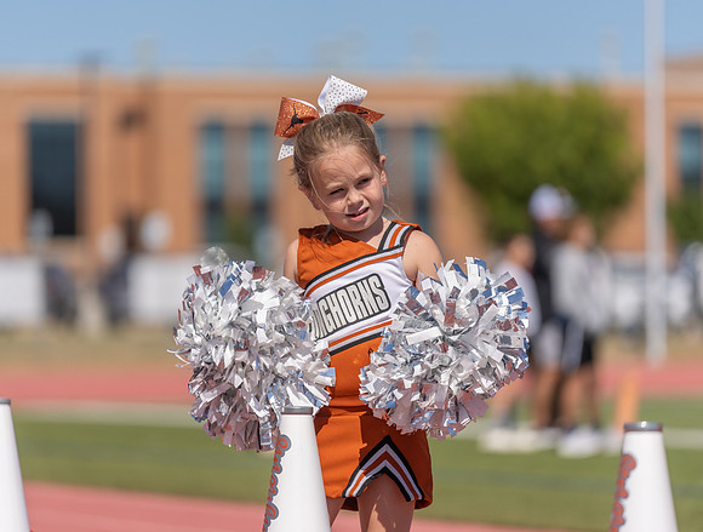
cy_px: 246
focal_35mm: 234
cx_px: 325
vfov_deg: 6.4
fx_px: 4774
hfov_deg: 8.4
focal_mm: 200
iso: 100
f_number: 2.8
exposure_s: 1/3200
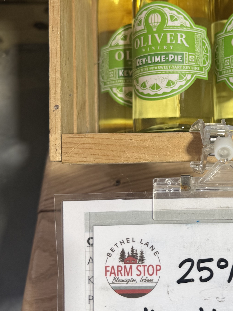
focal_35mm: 51
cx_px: 228
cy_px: 105
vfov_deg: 37.1
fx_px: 458
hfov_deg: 27.1
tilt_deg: -50.6
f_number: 1.78
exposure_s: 1/120
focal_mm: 6.76
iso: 80
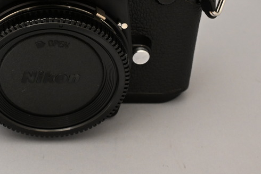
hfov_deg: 21.5
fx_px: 674
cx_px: 34
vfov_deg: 14.5
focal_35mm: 93
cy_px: -2
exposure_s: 1/30
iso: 2500
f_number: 11
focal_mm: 38
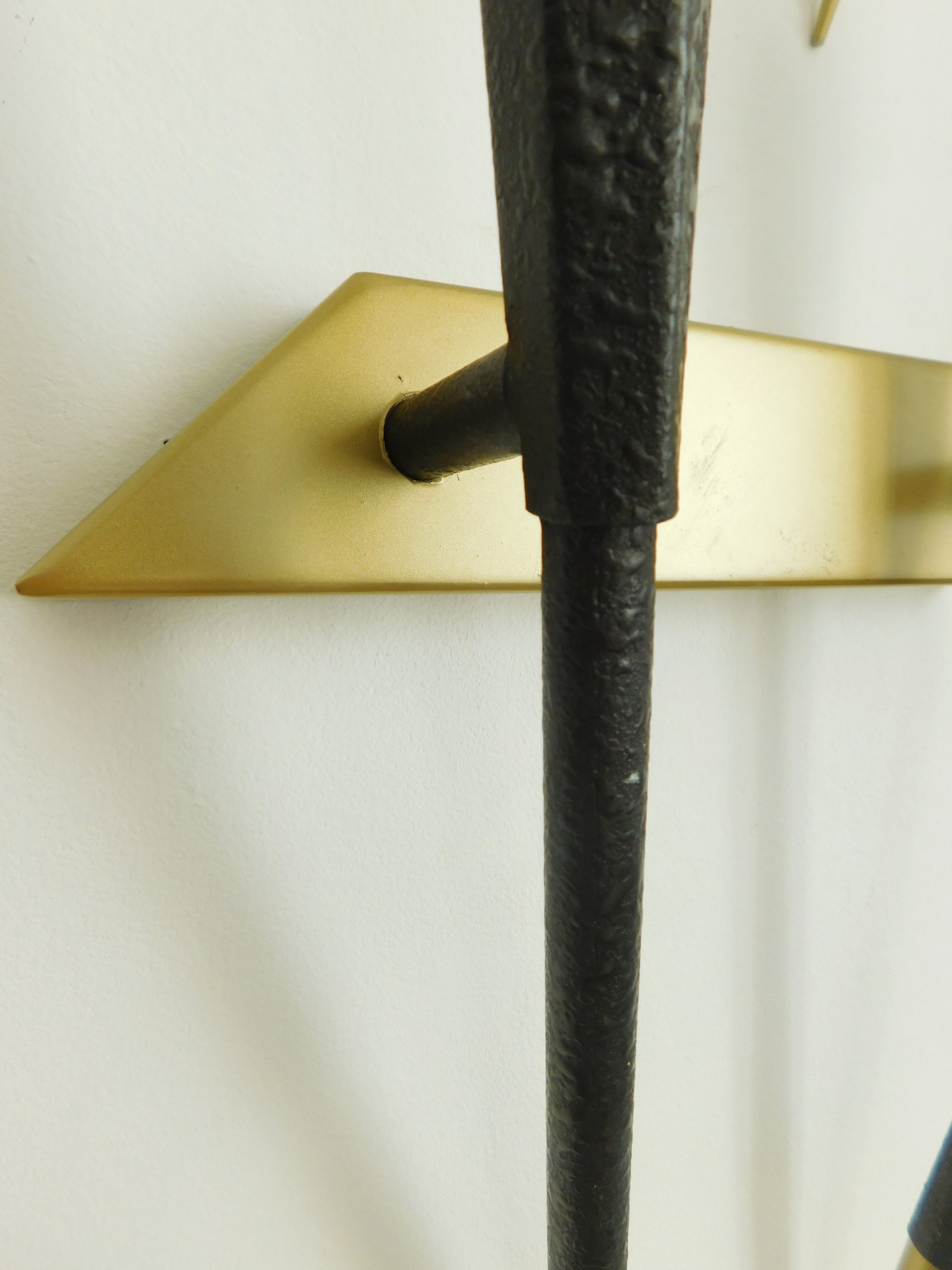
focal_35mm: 23
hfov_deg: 58.9
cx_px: 476
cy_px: 635
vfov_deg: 73.9
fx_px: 843
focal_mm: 4
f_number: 3
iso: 125
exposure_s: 1/100
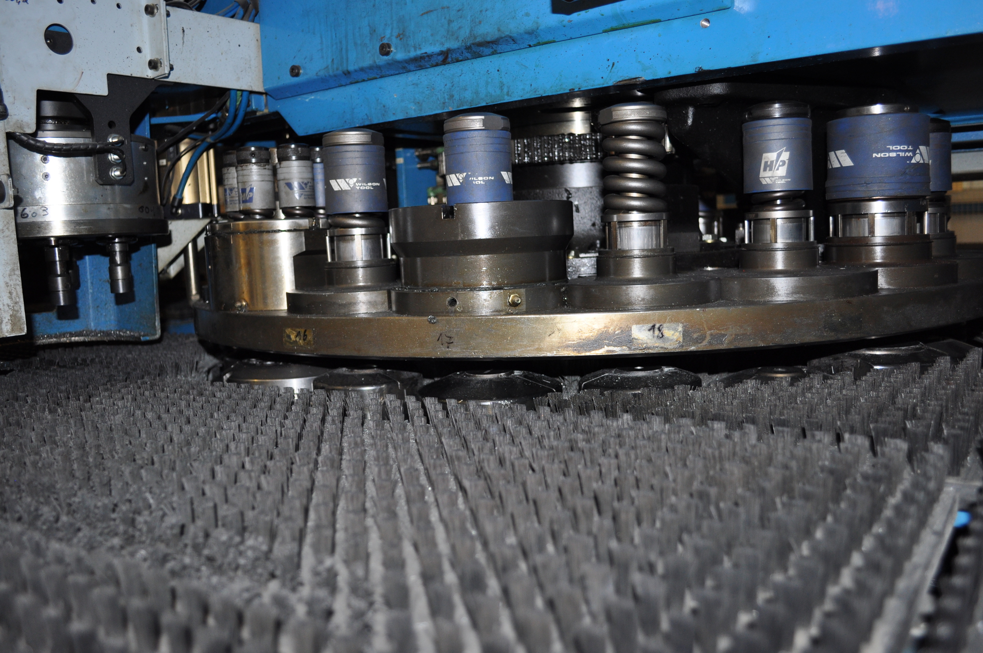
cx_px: 492
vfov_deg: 43.5
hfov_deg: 62.0
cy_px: 326
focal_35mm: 30
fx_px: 818
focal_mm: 20
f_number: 3.8
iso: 400
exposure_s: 1/60
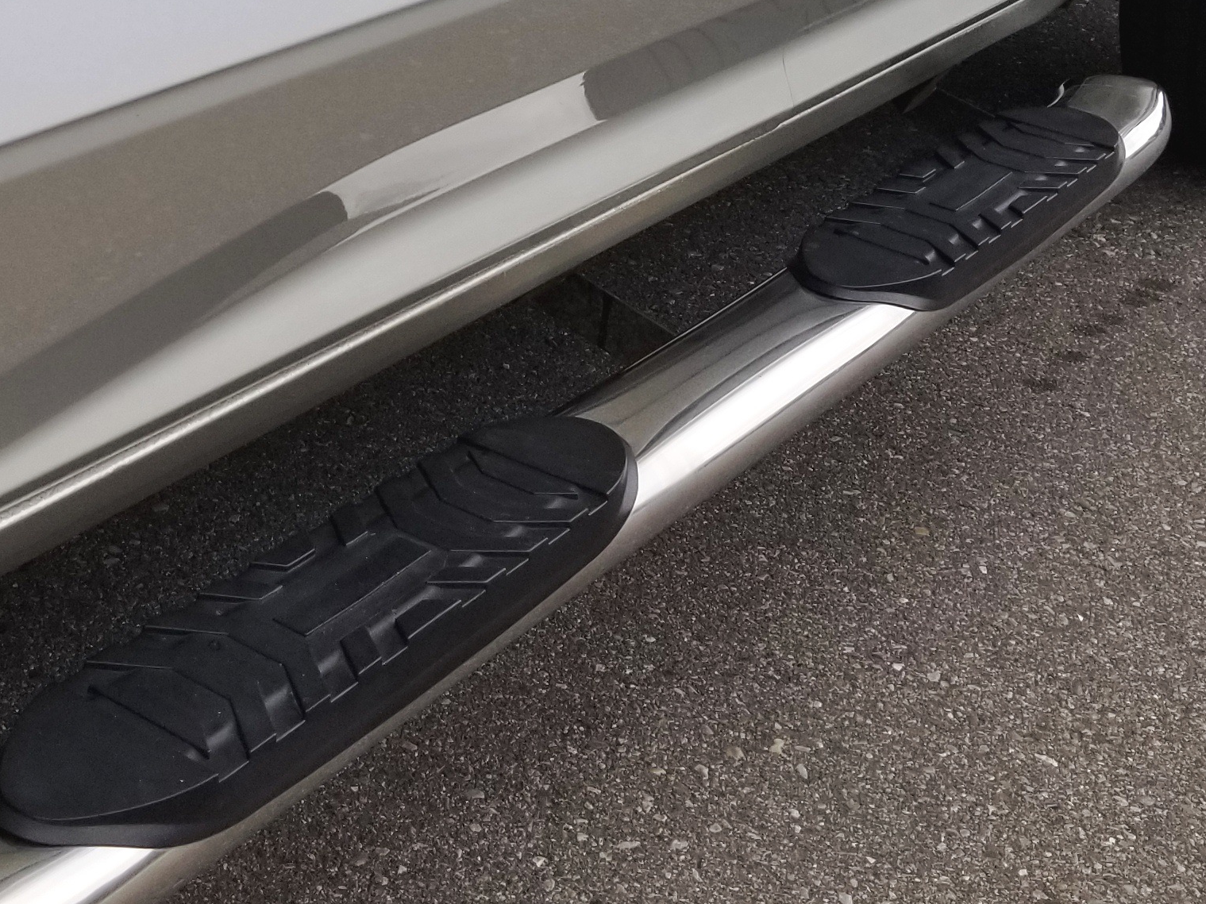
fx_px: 2404
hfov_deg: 27.9
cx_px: 341
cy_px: -17
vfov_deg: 20.6
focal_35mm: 69
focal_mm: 4.25
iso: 50
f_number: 1.7
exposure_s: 1/1212
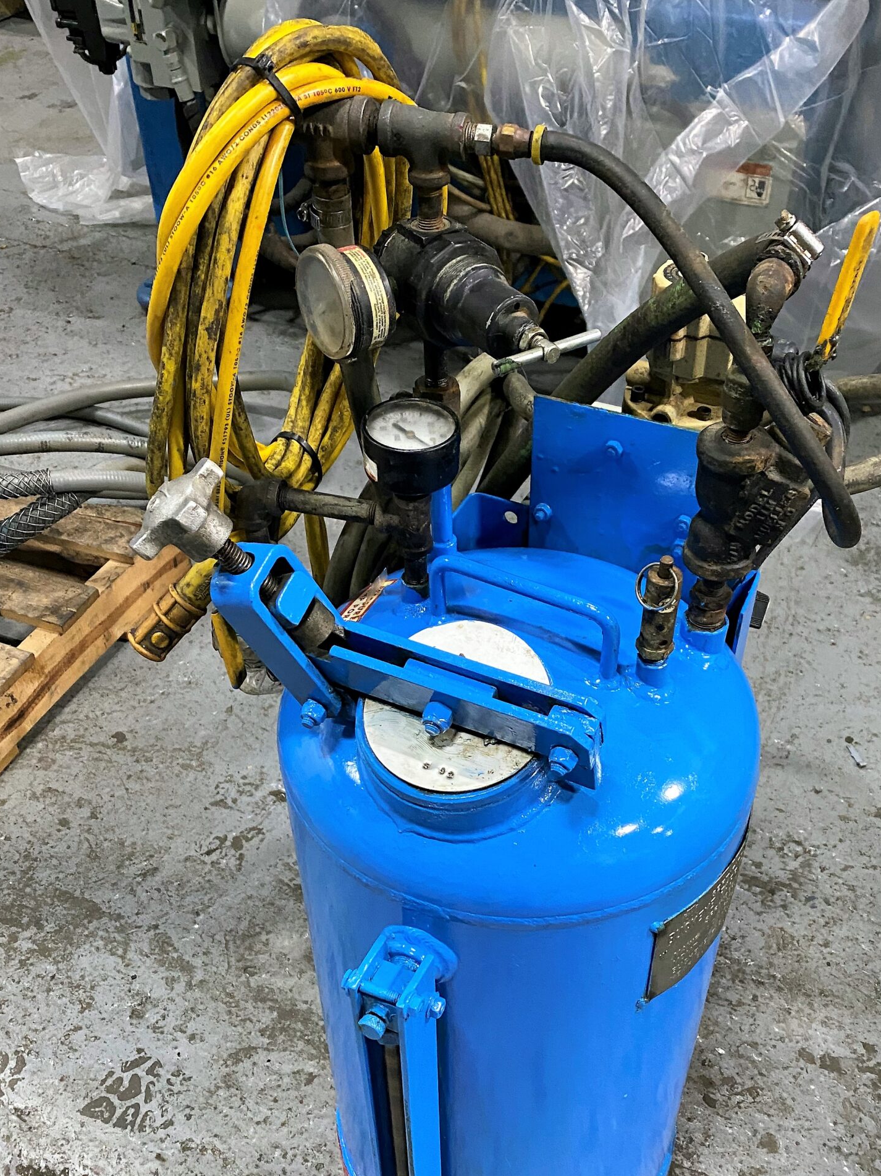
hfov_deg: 40.6
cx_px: 502
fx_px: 1188
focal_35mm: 35
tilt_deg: -46.4
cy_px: 741
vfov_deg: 52.0
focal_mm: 4.25
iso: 400
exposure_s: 1/40
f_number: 1.8
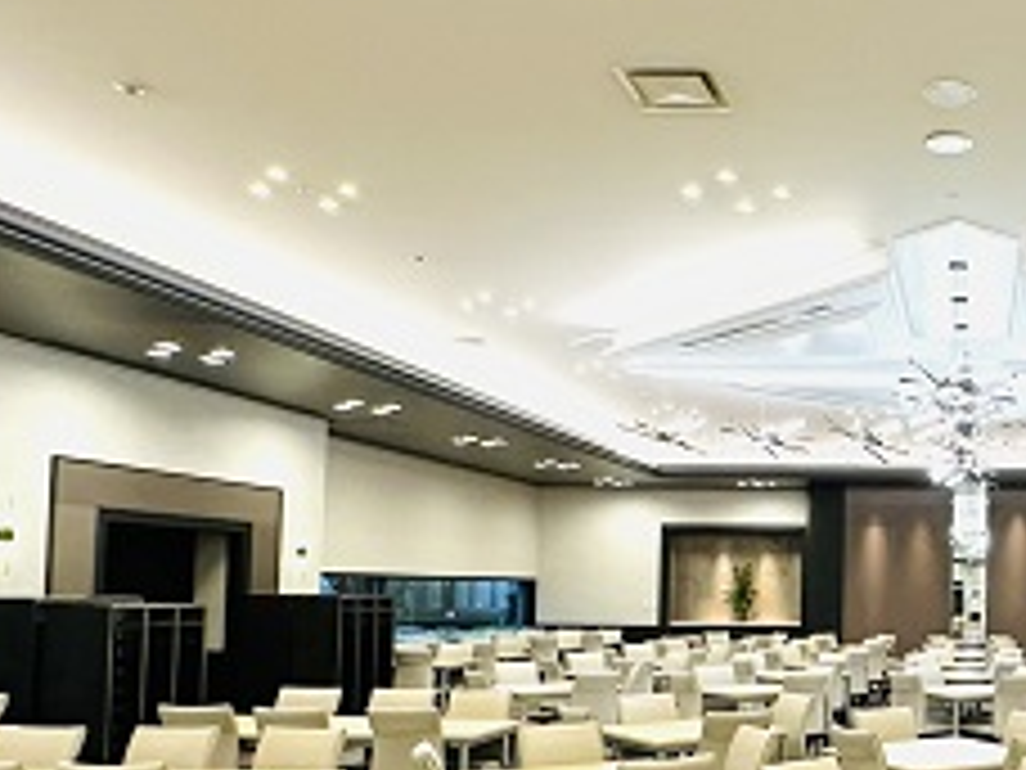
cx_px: 904
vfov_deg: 43.5
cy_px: 518
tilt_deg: +2.7
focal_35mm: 32
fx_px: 948
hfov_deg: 50.9
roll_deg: -0.8
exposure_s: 1/120
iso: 250
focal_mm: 2.22
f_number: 2.2
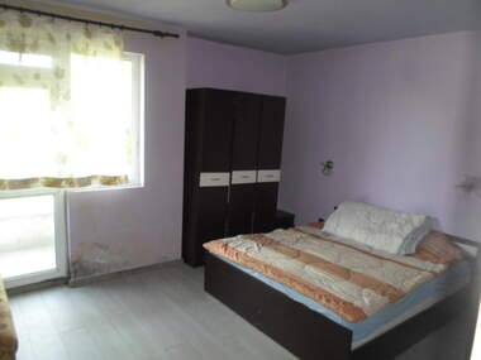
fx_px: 347
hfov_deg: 69.4
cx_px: 240
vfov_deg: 54.9
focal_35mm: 25
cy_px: 180
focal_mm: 4.5
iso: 120
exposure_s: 1/30
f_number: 2.5
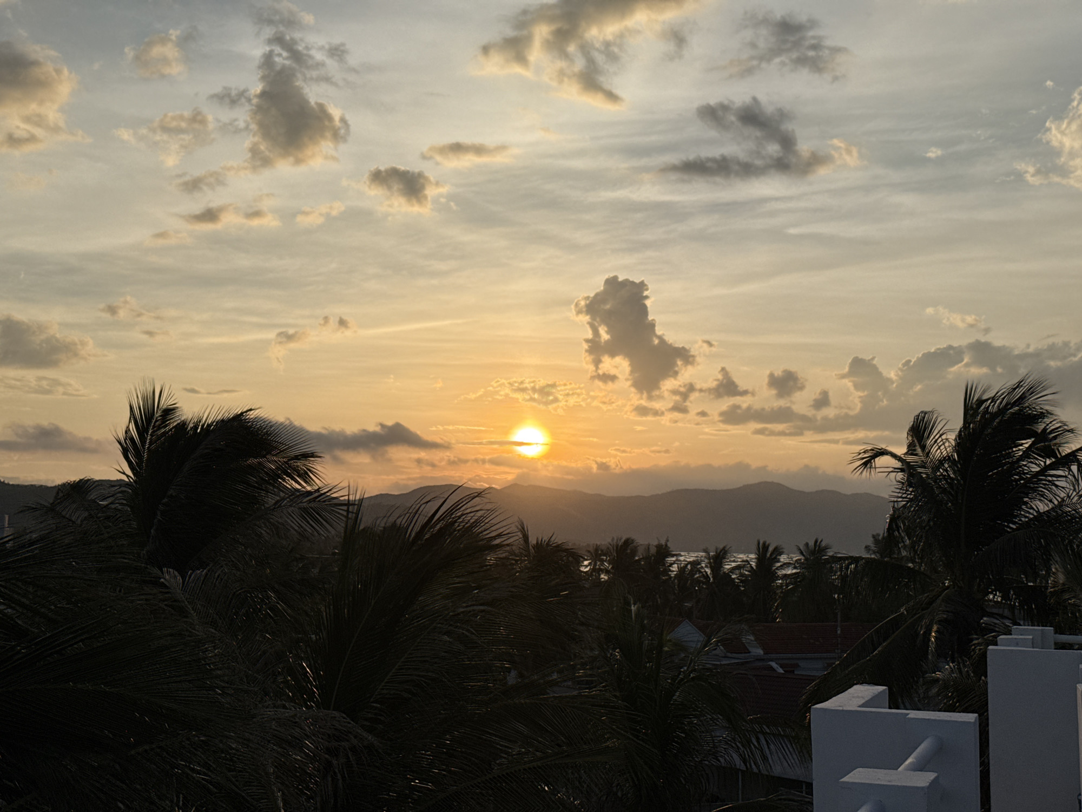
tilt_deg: +4.9
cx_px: 541
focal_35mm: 48
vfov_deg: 30.3
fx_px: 1500
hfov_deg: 39.7
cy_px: 406
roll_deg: -1.0
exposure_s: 1/9901
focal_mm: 6.76
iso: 64
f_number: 1.78
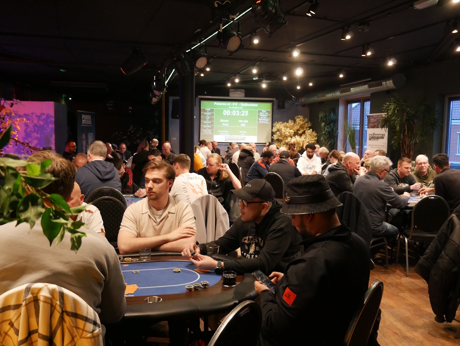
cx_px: 230
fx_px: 452
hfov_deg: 53.9
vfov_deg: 41.8
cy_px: 173
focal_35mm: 34
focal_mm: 17
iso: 3200
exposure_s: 1/60
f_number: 3.8
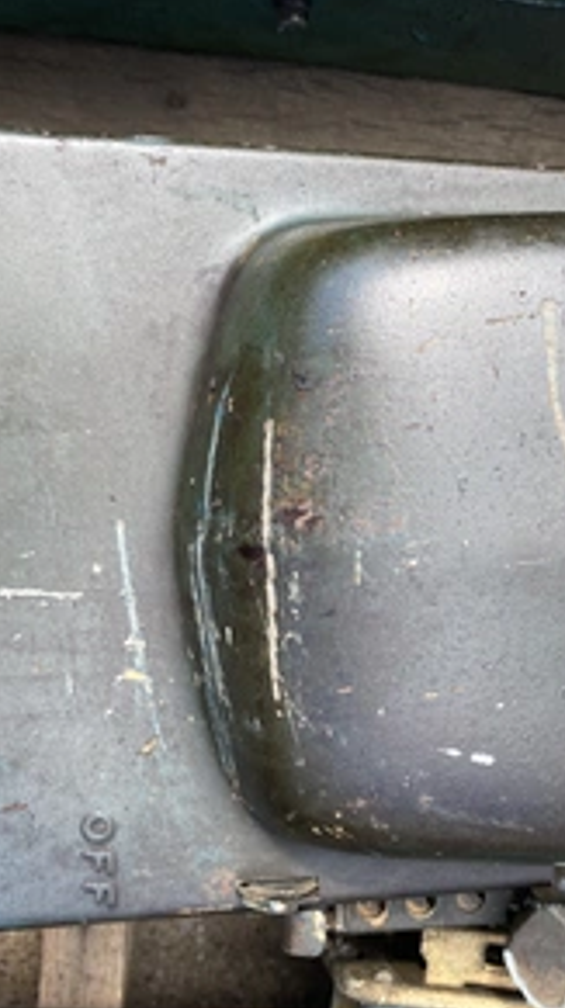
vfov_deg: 51.7
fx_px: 1042
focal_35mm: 39
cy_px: 513
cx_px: 416
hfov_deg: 29.9
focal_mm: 4.25
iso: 32
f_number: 1.8
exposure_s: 1/379
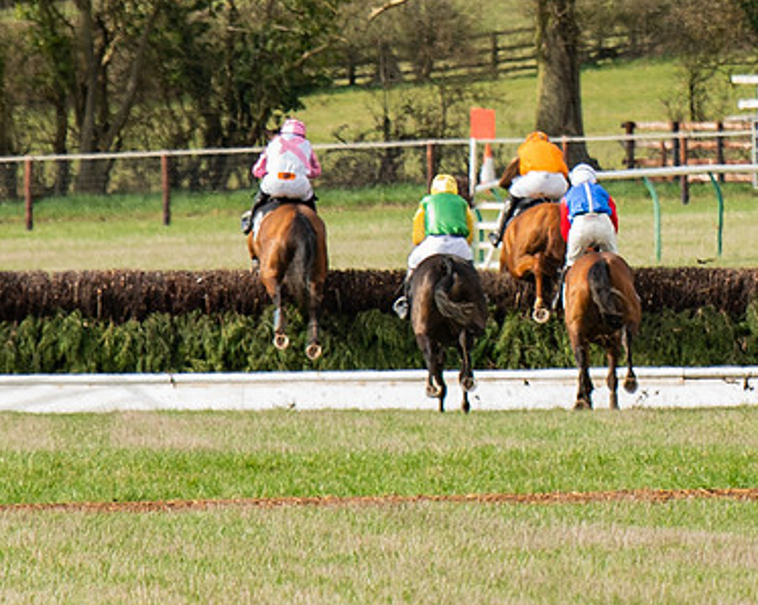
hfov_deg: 1.9
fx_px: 22512
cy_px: 132
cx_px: 704
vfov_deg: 1.5
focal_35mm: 1004
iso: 400
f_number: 4
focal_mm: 200
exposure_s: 1/1600
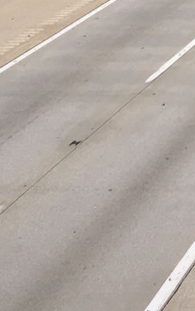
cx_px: 661
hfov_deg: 7.0
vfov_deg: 12.4
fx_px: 1351
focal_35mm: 159
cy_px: -185
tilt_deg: -8.7
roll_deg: +0.7
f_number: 2.2
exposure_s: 1/1451
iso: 25
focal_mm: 4.15
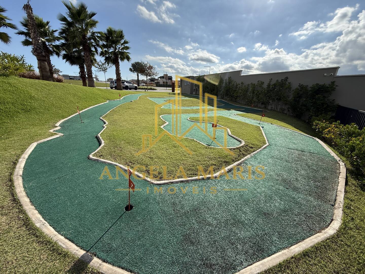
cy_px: 137
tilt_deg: -17.6
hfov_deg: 102.1
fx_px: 148
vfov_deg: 85.7
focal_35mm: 14
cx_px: 182
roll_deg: -2.1
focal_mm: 2.22
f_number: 2.2
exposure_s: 1/2506
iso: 64
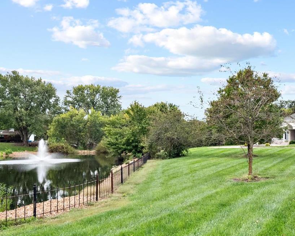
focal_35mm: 33
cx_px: 254
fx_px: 288
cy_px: 113
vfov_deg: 44.5
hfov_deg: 49.5
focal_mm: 9
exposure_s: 1/125
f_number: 8
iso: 400
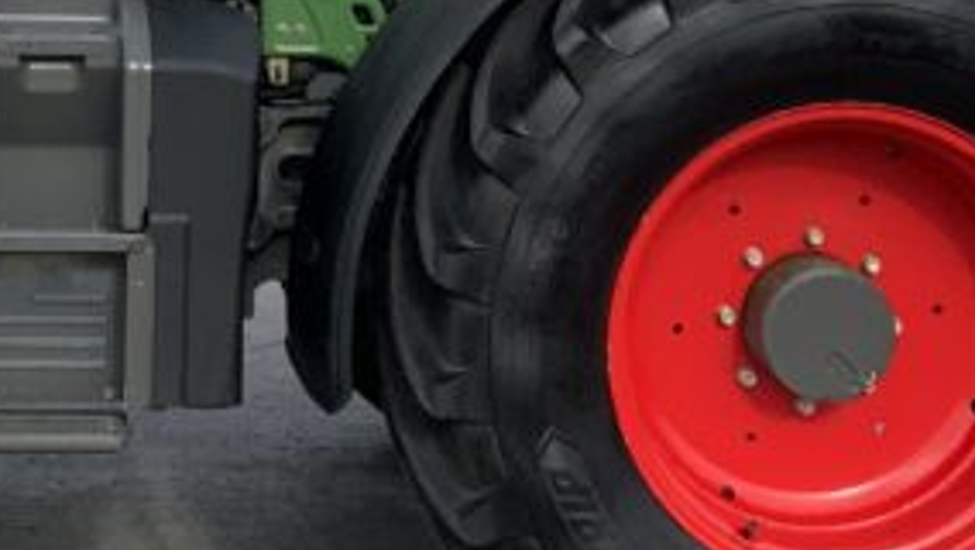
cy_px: -261
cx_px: 117
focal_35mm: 114
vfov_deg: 10.3
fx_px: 2948
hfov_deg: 18.5
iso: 16
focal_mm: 3
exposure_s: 1/1279
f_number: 1.8
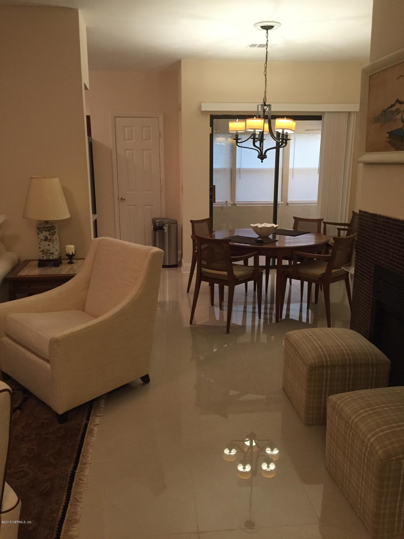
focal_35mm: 29
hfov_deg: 48.2
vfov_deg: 61.7
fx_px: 451
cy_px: 270
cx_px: 202
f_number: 2.2
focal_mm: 4.15
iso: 160
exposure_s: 1/30
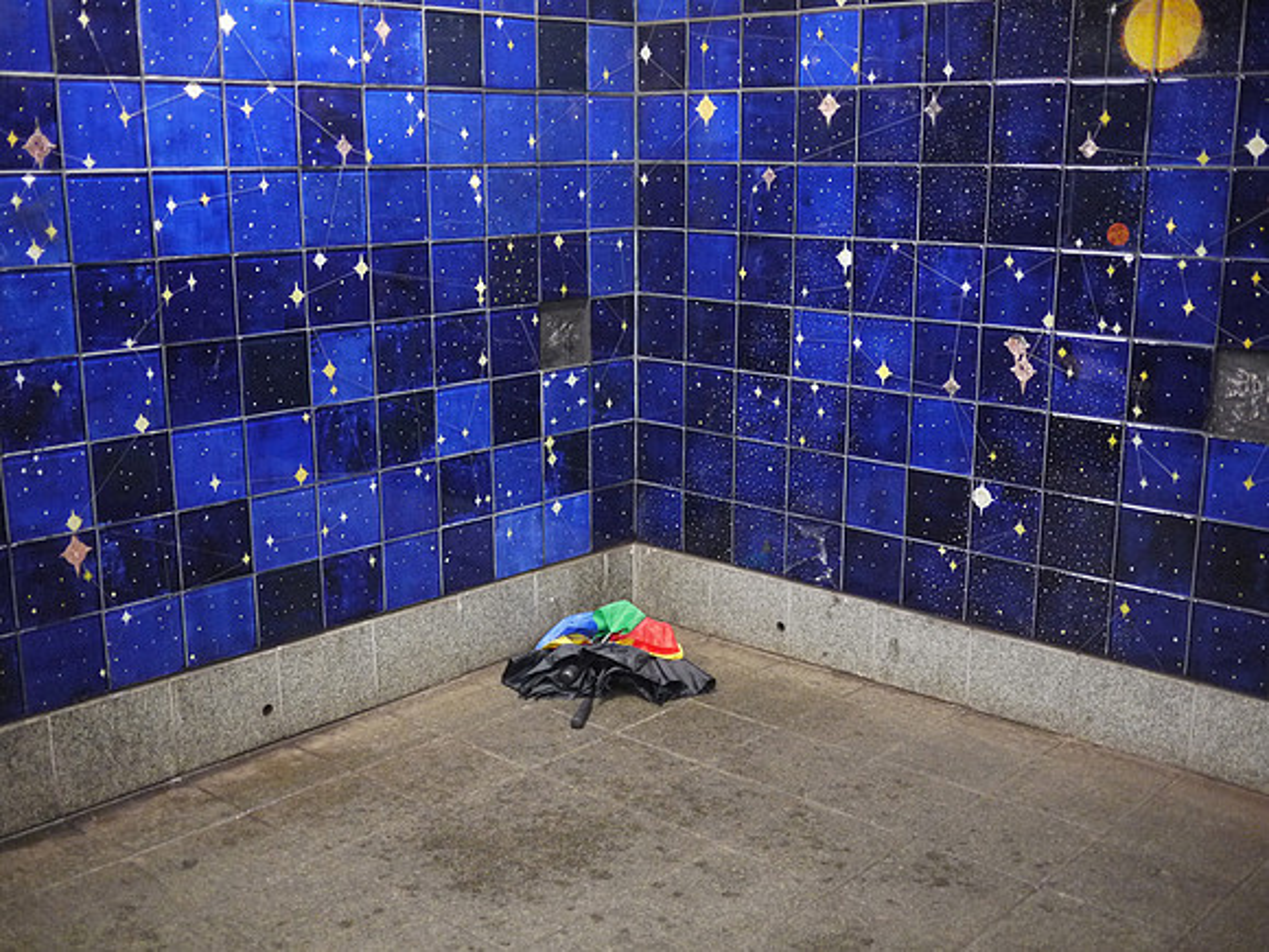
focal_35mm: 40
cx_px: 634
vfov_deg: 36.0
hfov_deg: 46.8
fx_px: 1466
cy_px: 476
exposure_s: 1/60
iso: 1250
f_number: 1.7
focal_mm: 20
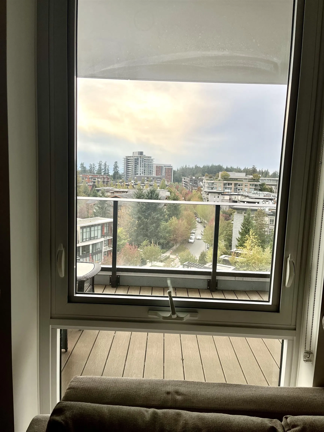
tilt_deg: -7.3
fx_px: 324
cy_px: 216
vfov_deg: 67.3
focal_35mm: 26
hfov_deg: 53.1
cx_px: 162
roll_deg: -2.8
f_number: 1.6
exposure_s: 1/1497
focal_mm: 5.1
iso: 50
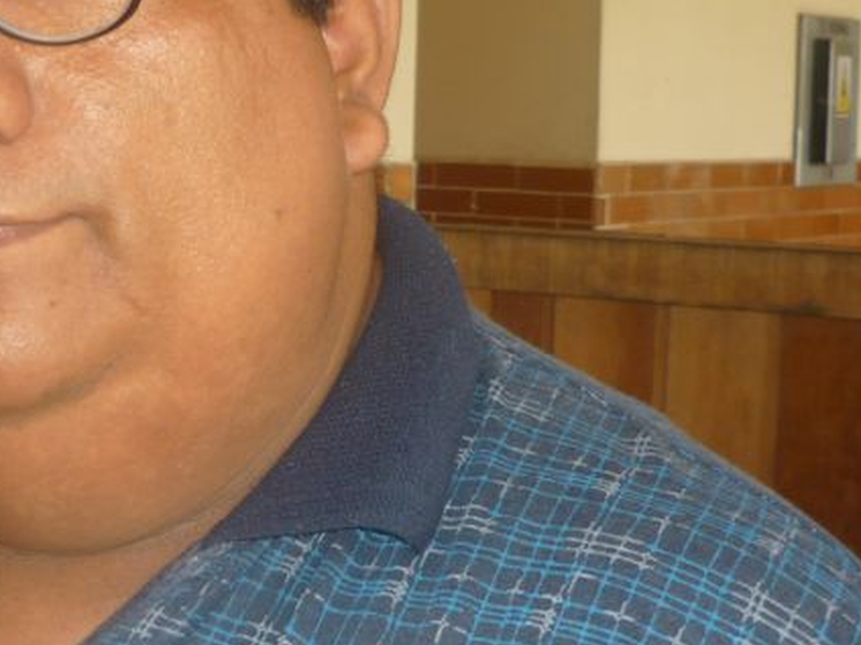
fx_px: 1940
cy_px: 271
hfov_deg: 24.7
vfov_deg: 18.9
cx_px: 189
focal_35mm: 78
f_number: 2.8
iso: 100
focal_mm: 5.5
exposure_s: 1/30
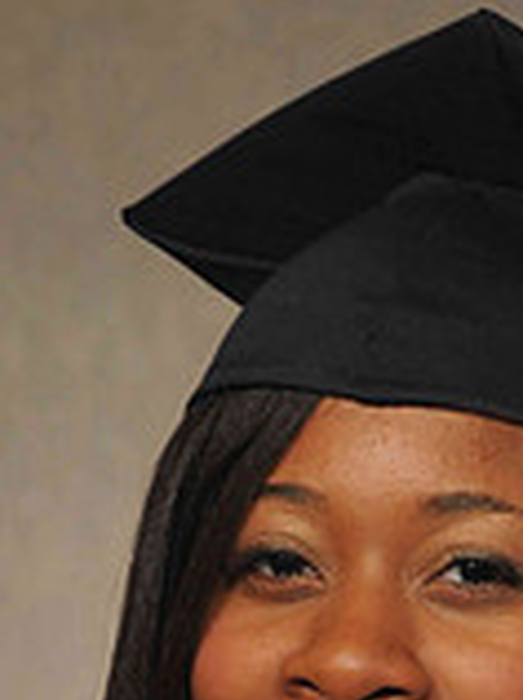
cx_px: 343
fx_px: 8713
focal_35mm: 431
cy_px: 713
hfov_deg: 3.4
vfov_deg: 4.6
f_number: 5.6
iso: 200
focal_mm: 105
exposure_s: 1/125
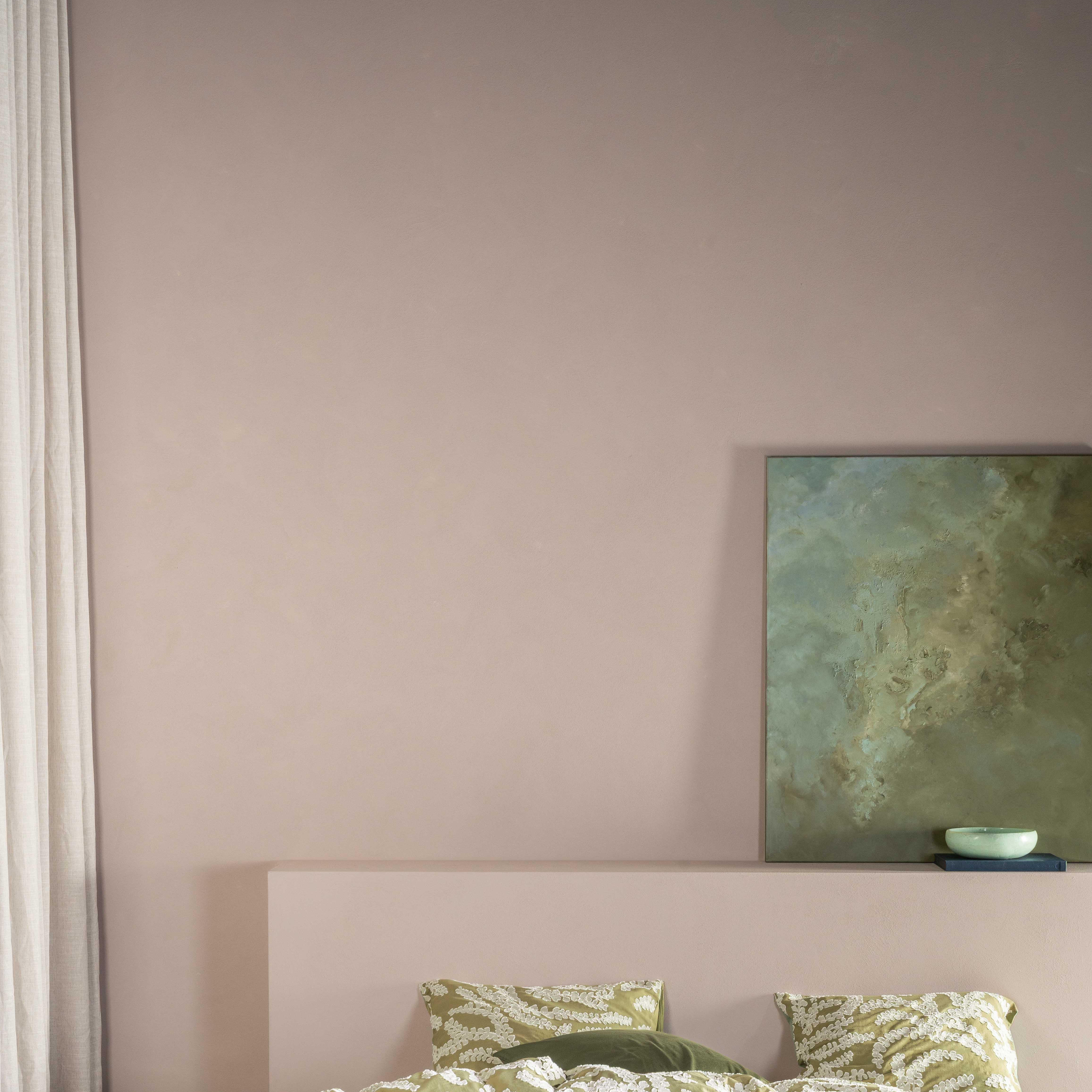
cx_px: 543
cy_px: 785
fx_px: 2248
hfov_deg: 27.3
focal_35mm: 63
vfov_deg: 27.0
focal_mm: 49
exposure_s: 1/125
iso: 250
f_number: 13
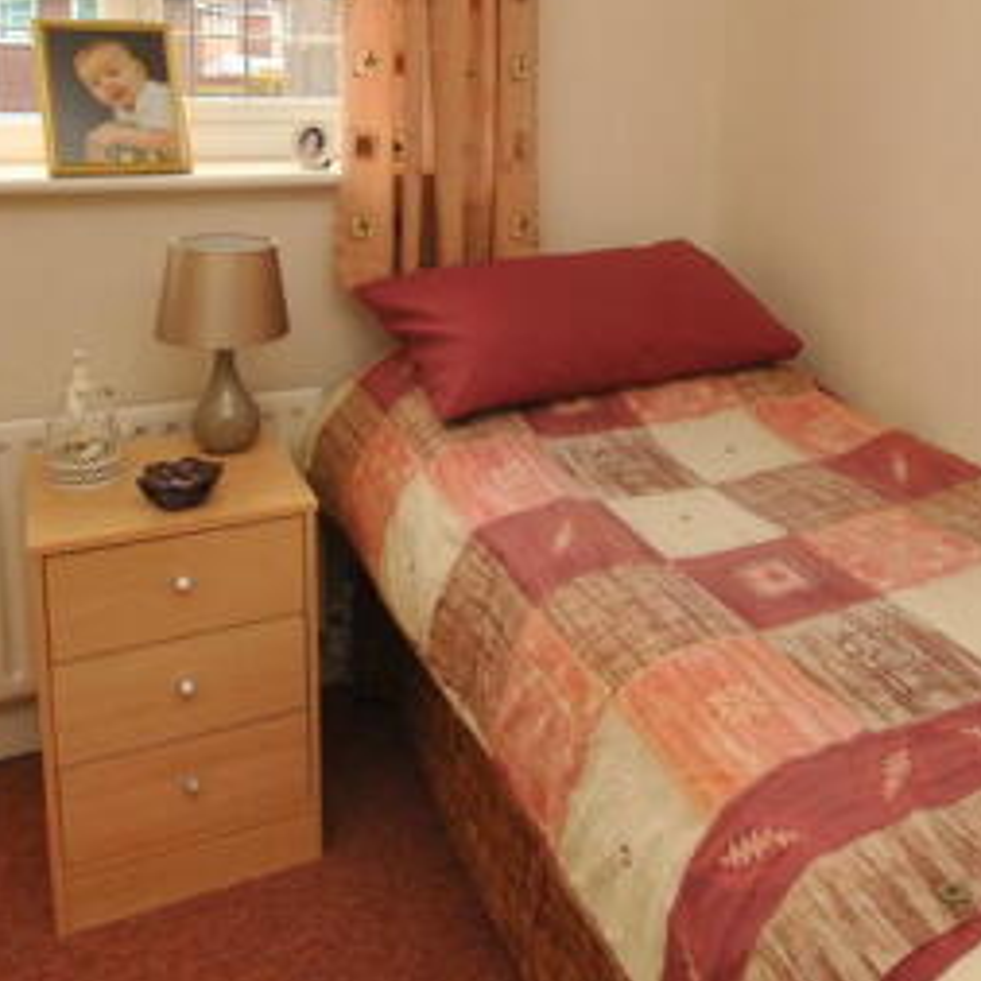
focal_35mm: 33
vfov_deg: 47.4
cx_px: 657
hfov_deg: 48.9
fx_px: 1058
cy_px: 215
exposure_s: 1/60
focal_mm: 10
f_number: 4
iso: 200
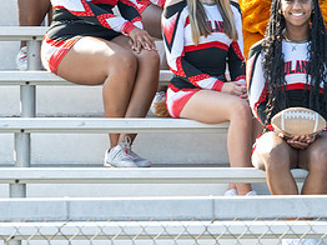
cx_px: 320
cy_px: 21
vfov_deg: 3.5
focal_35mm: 425
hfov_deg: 4.7
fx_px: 4011
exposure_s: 1/200
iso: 200
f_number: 4.5
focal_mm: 140
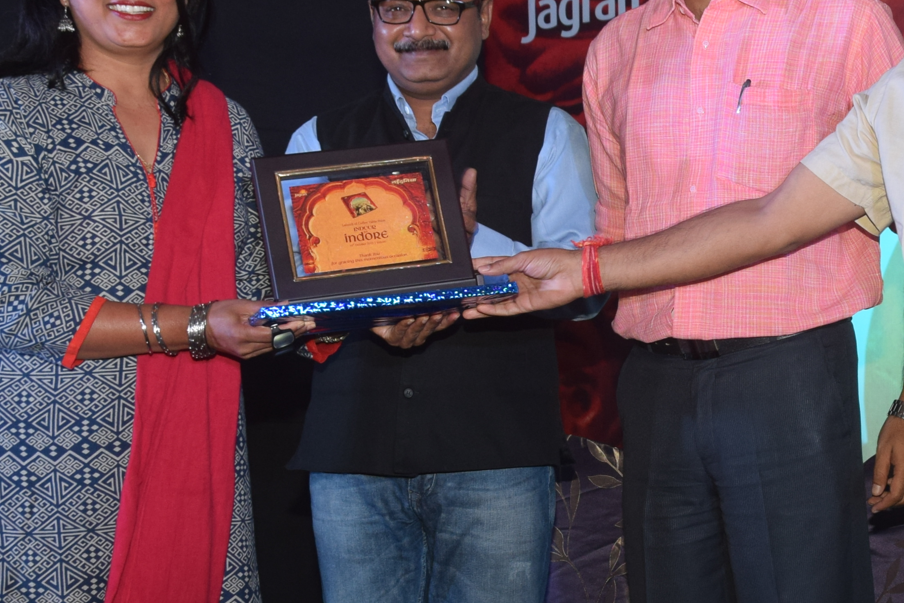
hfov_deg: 19.9
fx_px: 2461
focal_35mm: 98
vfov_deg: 14.0
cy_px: 370
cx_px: 980
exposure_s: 1/60
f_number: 6.3
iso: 400
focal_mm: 24
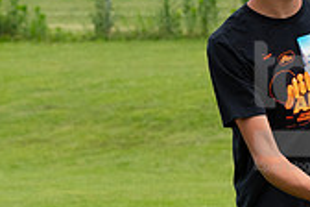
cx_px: 310
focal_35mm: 425
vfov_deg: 3.2
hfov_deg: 4.8
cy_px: 107
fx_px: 3659
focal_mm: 82
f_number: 5.6
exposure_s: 1/1250
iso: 400
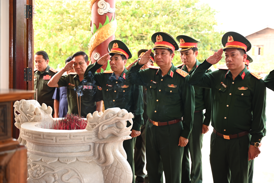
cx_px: 137
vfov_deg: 26.0
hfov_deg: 38.2
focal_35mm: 52
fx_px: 396
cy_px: 92
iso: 220
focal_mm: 52
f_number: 4
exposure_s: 1/60
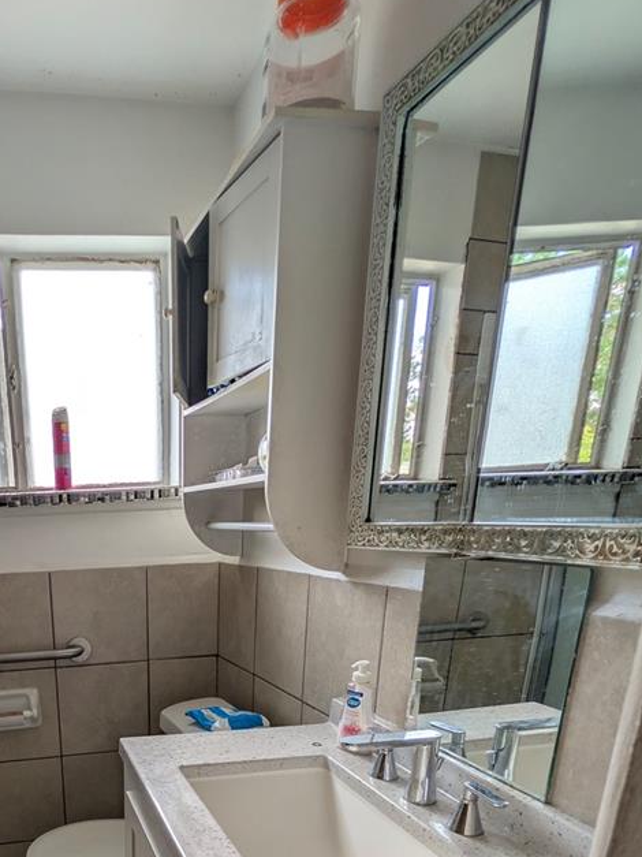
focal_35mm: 23
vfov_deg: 64.2
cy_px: 737
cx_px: 103
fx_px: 569
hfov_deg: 53.7
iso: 52
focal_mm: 2.02
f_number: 1.7
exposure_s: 1/92.5
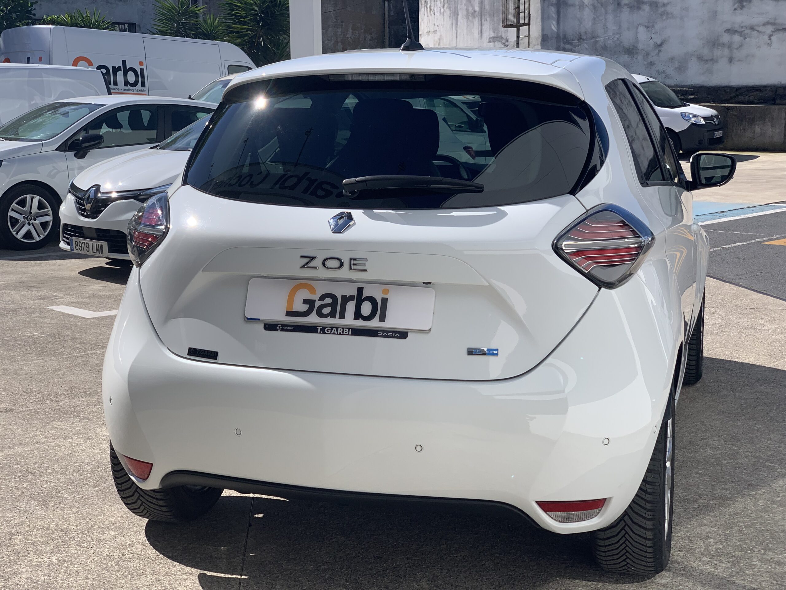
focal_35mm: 52
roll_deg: -0.7
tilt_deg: -8.2
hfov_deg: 36.8
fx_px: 1181
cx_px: 393
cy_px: 295
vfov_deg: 28.0
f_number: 2.4
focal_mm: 6
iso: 16
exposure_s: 1/1410
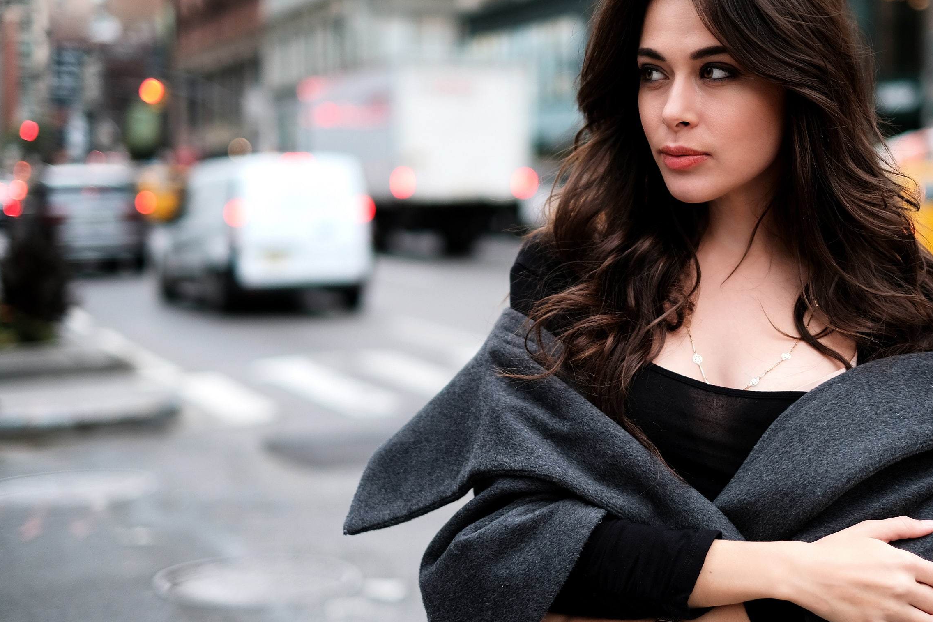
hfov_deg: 28.7
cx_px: 595
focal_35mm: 70
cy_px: 311
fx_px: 1814
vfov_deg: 19.5
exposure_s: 1/350
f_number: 1.4
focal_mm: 35
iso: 200
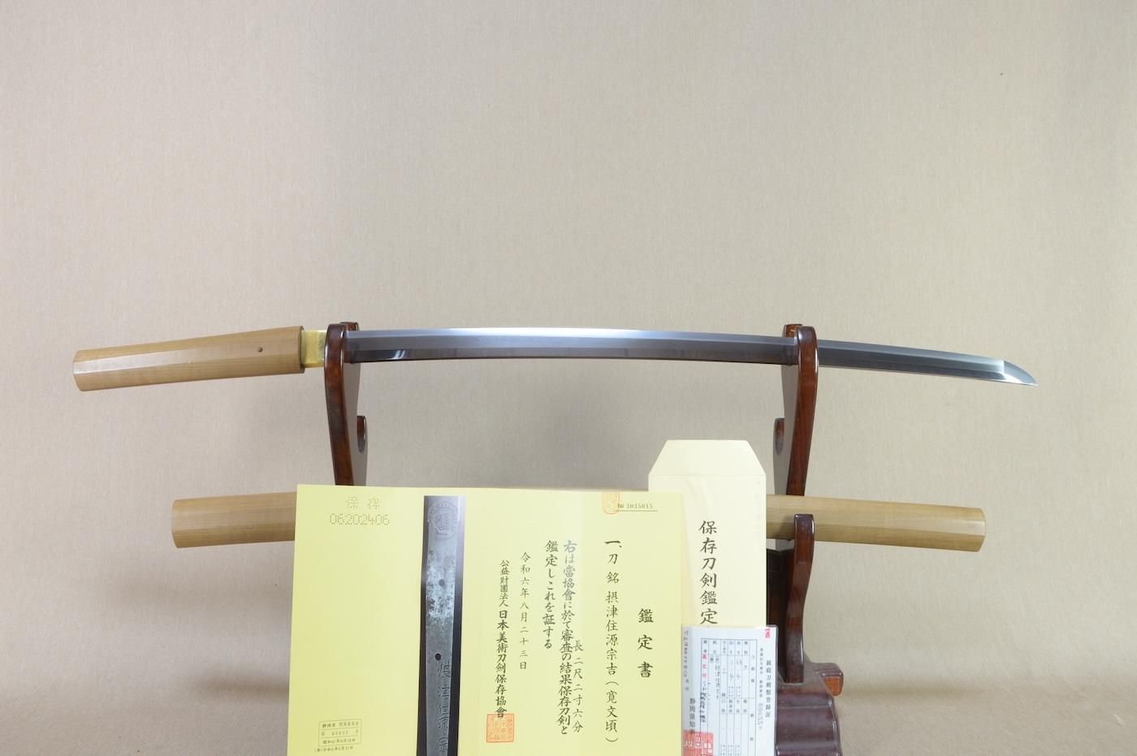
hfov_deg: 62.0
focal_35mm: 30
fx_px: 947
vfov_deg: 43.5
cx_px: 568
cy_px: 378
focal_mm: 20
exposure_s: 1/1.6
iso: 400
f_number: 11
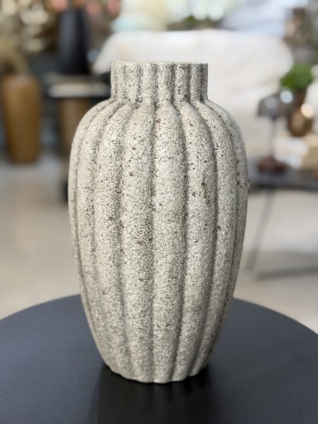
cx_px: 159
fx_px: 588
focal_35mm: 48
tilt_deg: -14.8
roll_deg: +0.0
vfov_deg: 39.7
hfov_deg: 30.3
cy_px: 212
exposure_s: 1/60
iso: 100
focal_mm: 6.76
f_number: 1.78
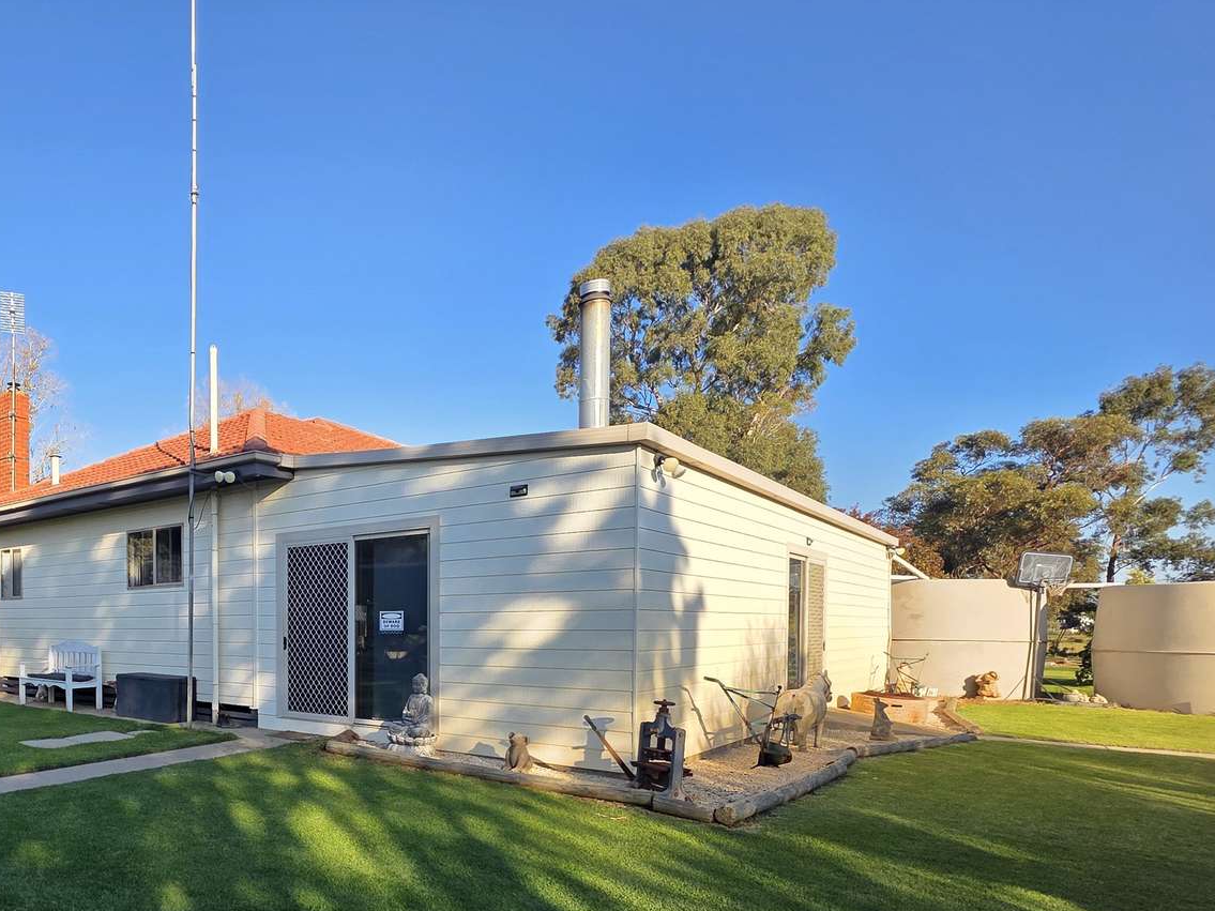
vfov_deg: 58.5
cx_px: 264
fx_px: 772
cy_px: 663
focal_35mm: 22
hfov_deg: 69.8
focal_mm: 2.2
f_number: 1.9
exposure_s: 1/1304
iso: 40
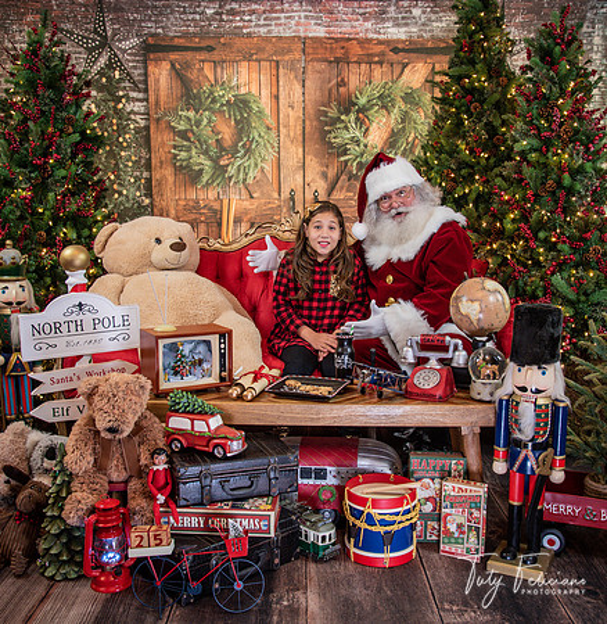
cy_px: 301
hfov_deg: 43.9
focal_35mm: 37
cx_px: 322
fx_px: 753
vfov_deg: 45.0
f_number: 5
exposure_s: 1/50
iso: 1000
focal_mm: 28
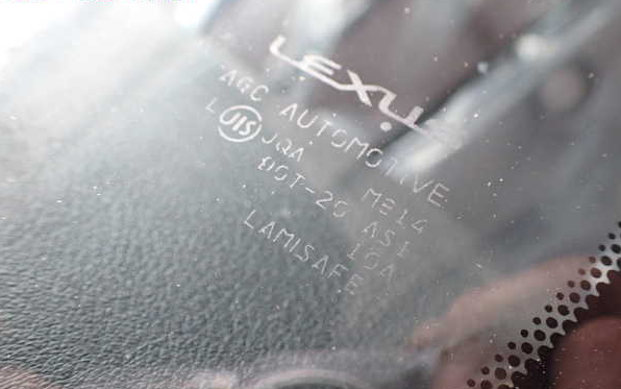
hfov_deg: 59.6
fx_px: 542
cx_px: 309
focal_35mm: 32
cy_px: 213
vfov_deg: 39.4
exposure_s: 1/125
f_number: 2.3
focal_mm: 5.4
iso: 400
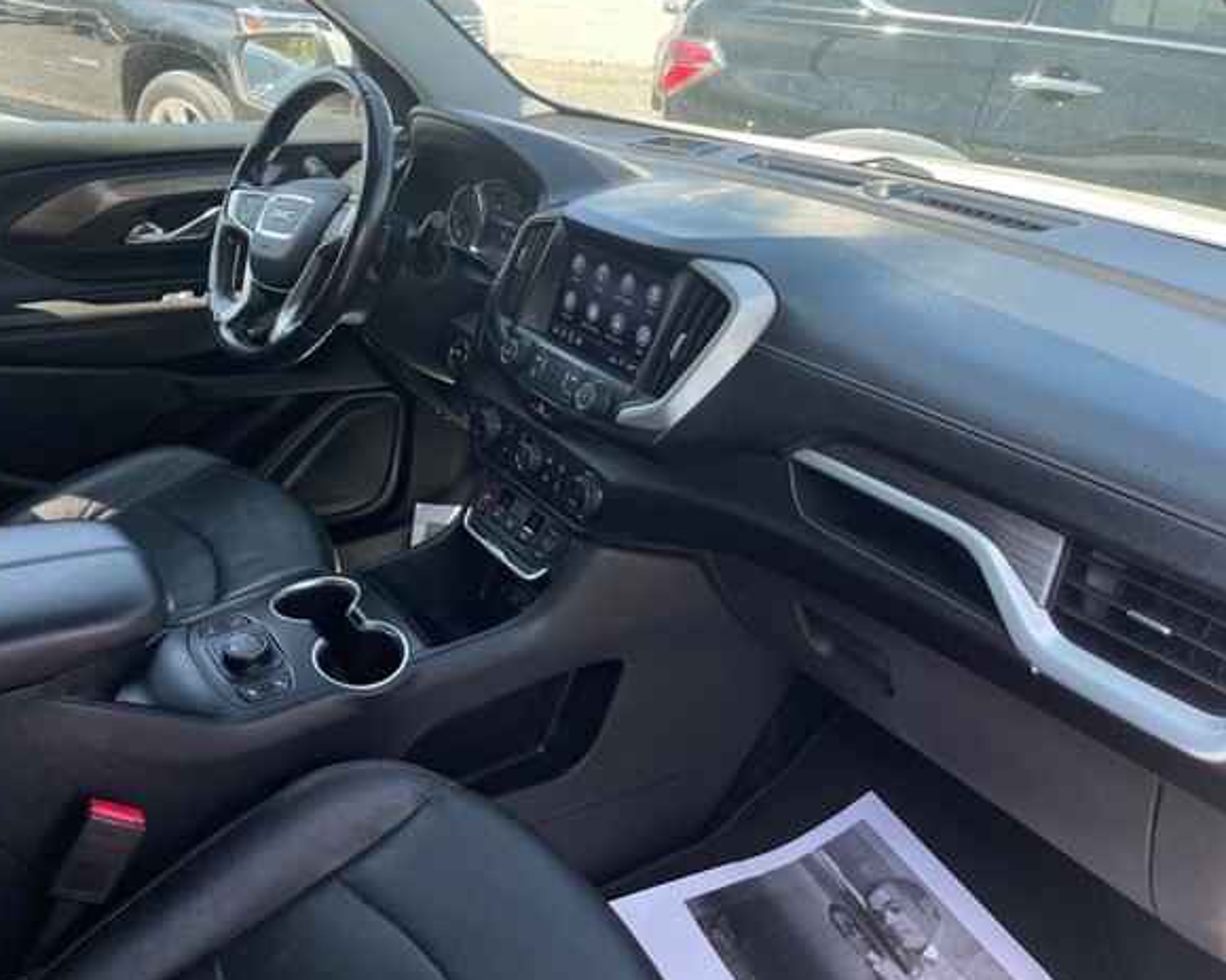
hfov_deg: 62.1
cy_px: 482
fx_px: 1016
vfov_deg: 51.5
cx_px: 552
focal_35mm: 28
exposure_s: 1/486
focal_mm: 5.1
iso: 32
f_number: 1.6
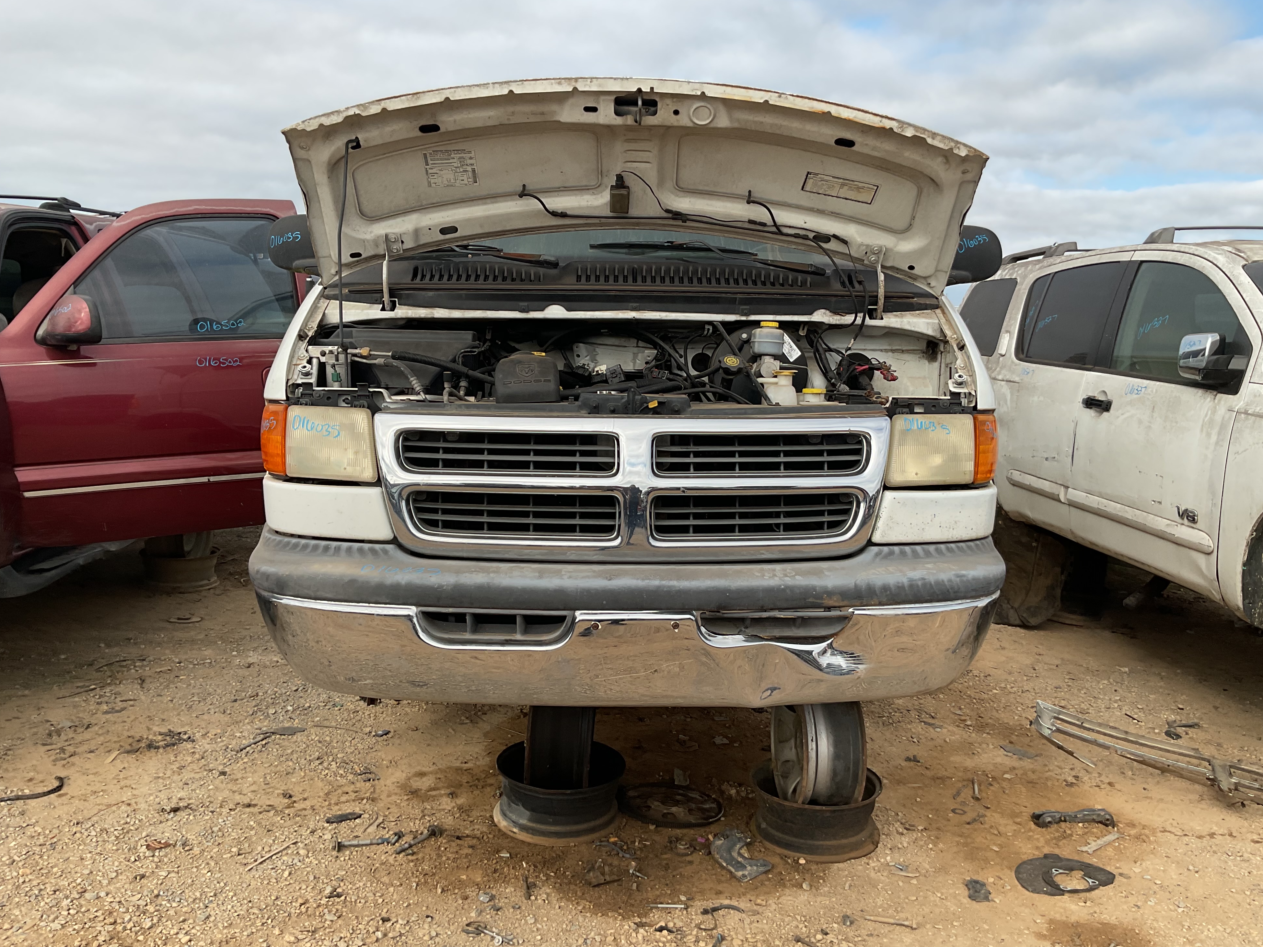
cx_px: 644
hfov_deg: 60.0
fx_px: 1095
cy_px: 481
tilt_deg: -5.9
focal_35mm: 30
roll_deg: +0.9
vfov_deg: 46.8
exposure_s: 1/1377
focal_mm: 3
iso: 16
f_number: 1.8
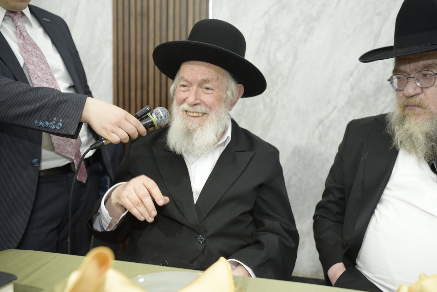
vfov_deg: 37.9
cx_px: 218
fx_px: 425
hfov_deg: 54.4
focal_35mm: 35
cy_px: 146
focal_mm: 35
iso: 800
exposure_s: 1/100
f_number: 4
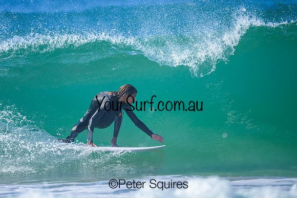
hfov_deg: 2.1
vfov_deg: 1.4
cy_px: 77
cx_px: 120
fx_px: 8092
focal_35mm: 981
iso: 560
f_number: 6.3
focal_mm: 800
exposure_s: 1/2000
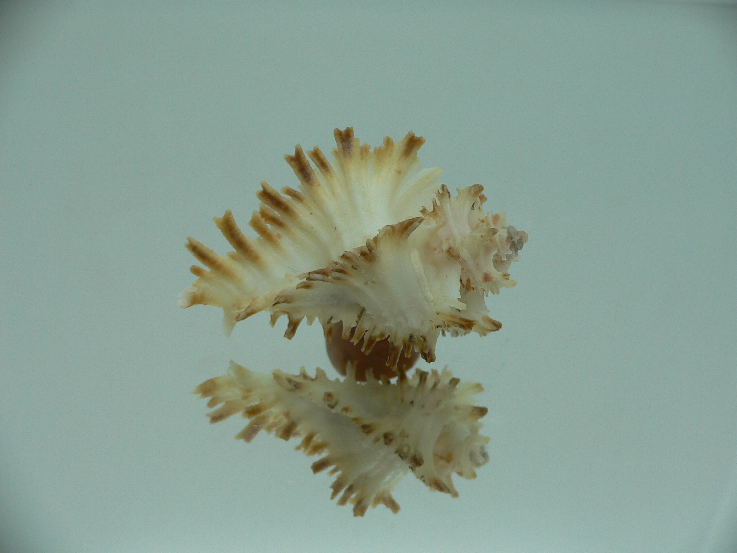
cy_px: 276
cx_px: 368
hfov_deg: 52.6
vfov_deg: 40.7
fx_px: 745
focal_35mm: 35
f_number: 2.8
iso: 80
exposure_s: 1/60
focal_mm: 4.6
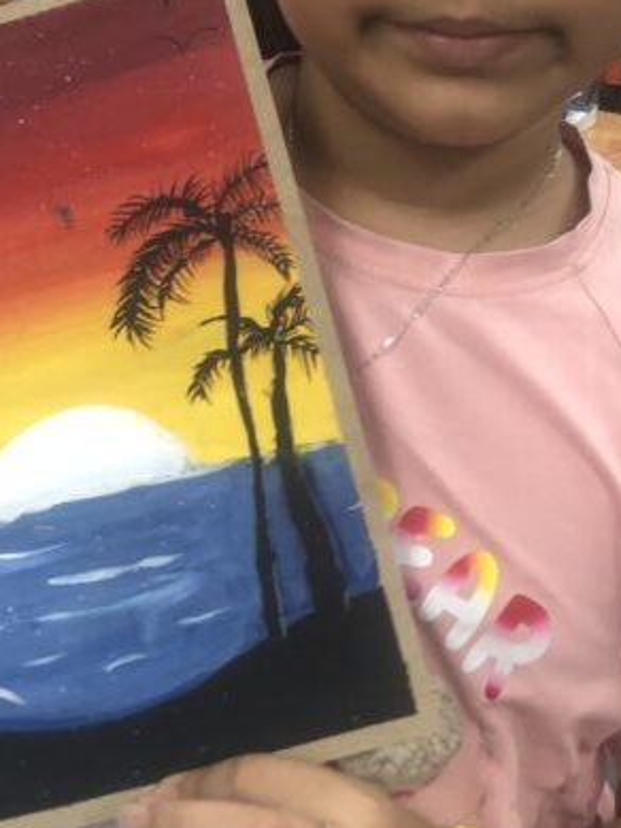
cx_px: 321
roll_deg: -5.0
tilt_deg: -19.7
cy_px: 241
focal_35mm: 72
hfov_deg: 20.5
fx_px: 1721
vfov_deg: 26.8
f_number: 1.8
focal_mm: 3.99
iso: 25
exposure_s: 1/30
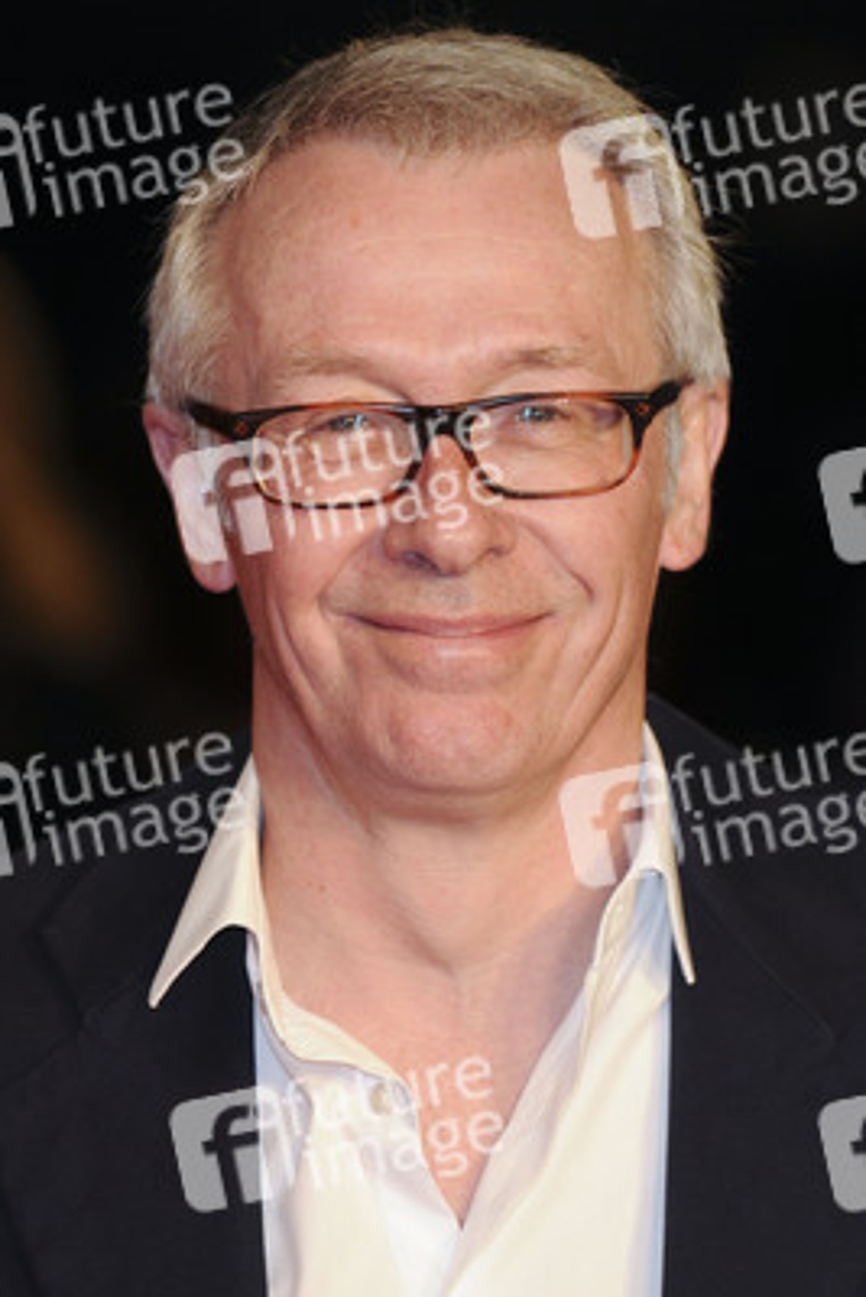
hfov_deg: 4.6
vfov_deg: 6.9
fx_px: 10815
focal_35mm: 300
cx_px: 433
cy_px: 648
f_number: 4
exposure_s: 1/200
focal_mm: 200
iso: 500
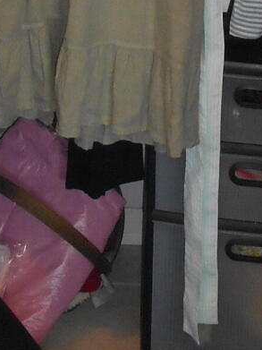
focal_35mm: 133
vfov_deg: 14.4
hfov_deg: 11.1
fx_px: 1343
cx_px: 58
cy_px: -69
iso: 200
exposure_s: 1/25
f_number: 3.4
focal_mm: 4.7
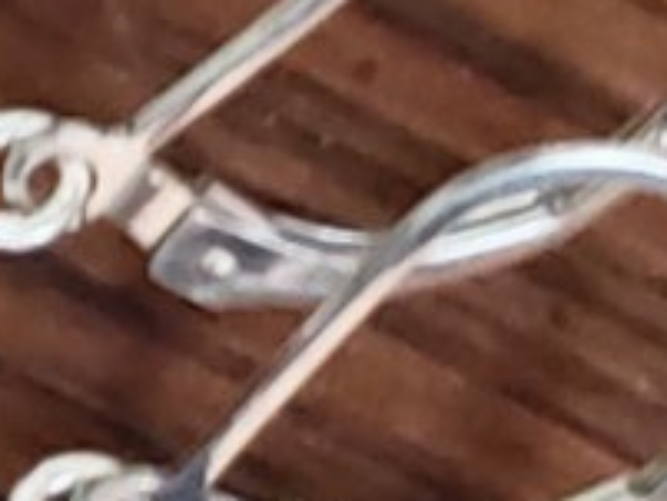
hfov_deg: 13.9
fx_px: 2391
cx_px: -577
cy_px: 73
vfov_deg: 11.9
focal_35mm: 124
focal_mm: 4.3
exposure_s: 1/60
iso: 320
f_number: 1.5
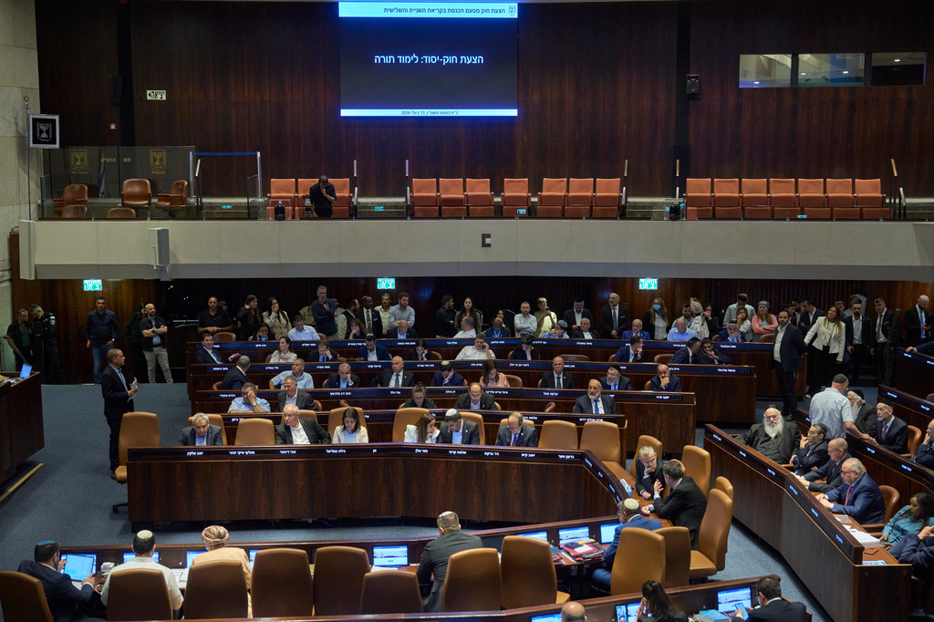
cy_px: 311
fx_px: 1193
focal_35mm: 46
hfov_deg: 42.8
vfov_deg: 29.2
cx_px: 467
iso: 2500
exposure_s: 1/200
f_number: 3.5
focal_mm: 46
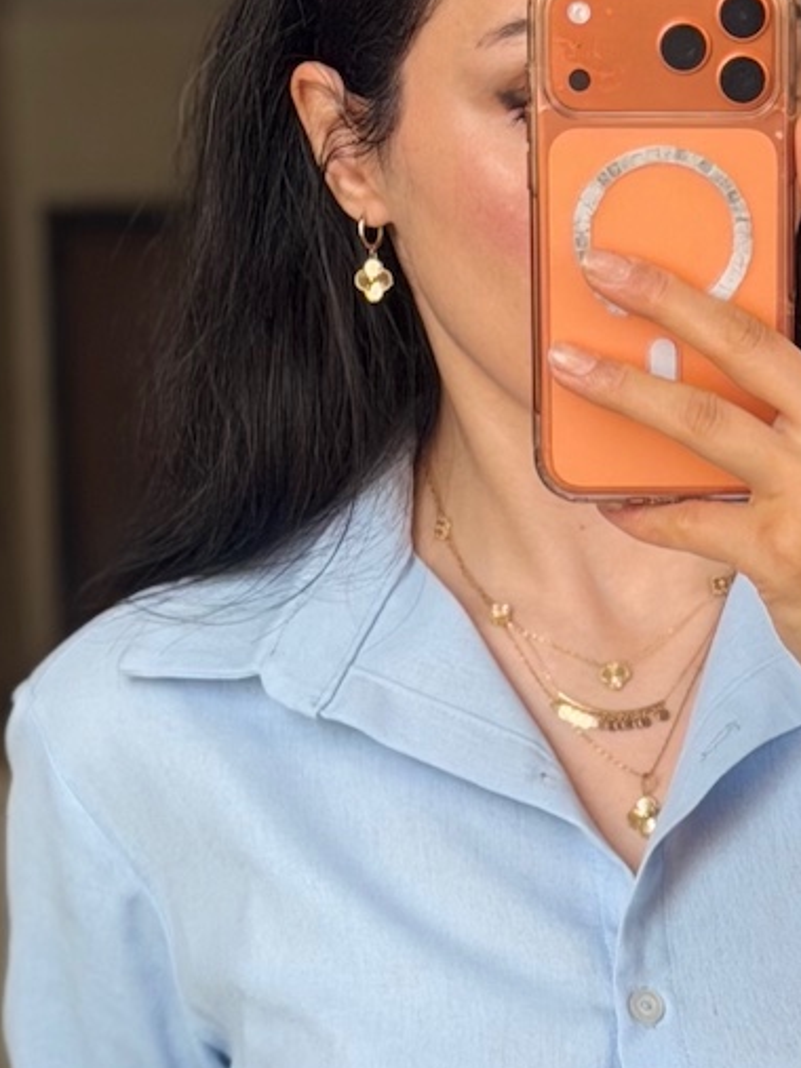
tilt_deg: -13.8
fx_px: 5895
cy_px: 1097
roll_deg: +1.5
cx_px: 833
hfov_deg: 7.7
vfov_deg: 10.3
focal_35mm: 191
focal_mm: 6.76
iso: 50
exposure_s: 1/198
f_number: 1.78
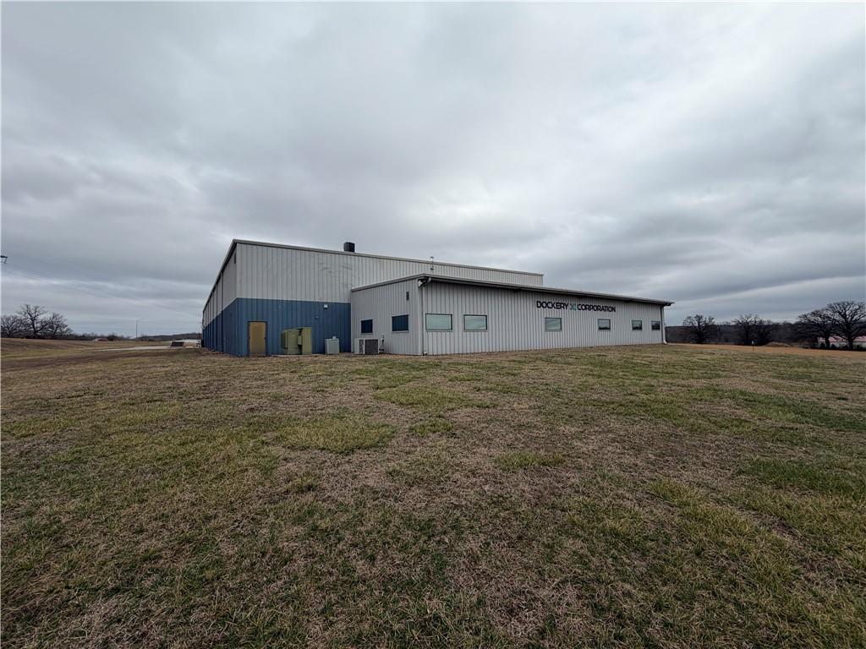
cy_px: 324
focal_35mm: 14
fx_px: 350
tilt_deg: +0.5
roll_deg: +0.7
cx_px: 433
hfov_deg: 102.1
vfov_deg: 85.7
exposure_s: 1/1656
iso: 20
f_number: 2.2
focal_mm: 2.22
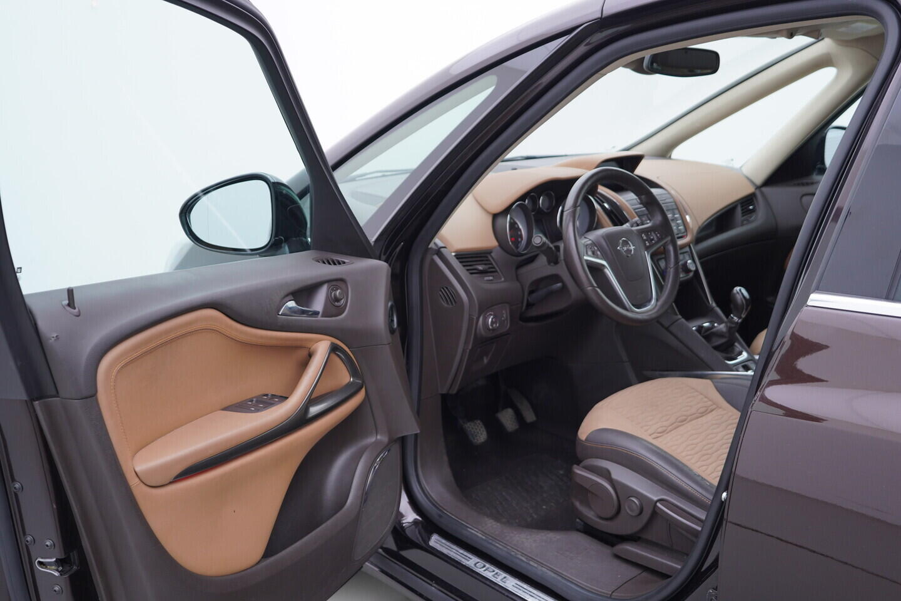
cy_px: 300
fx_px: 901
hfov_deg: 53.1
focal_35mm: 36
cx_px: 450
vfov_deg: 36.9
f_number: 3.2
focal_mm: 24
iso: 125
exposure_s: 1/50
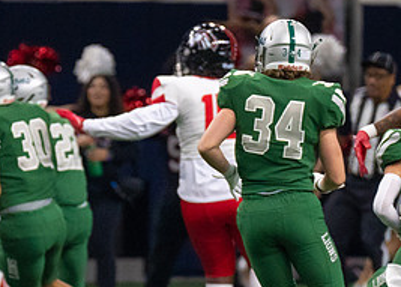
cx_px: 104
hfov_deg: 2.0
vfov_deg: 1.4
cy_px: 246
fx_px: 11497
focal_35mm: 1009
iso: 1600
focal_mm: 200
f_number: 2.8
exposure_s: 1/1000
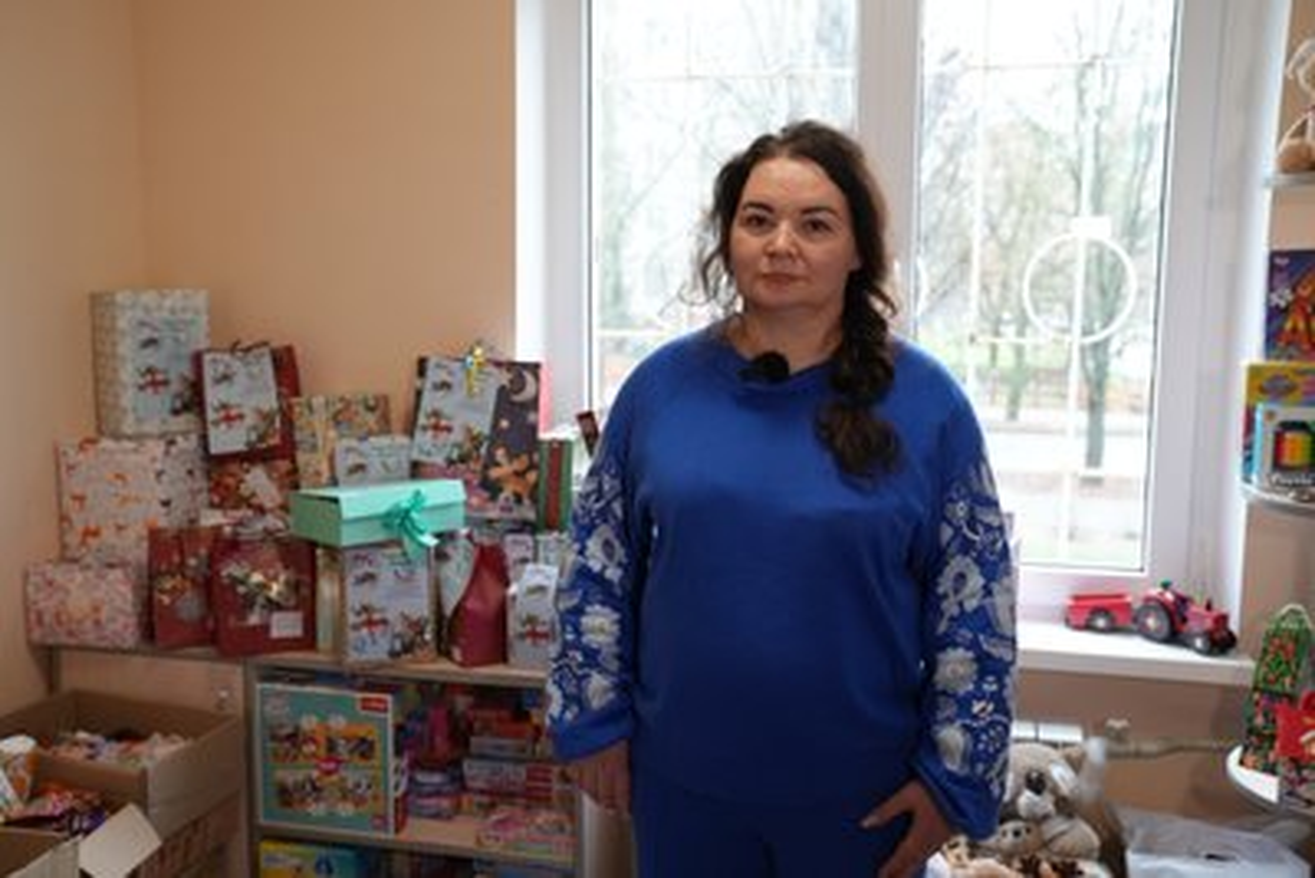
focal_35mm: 35
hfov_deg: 54.4
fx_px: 1279
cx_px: 658
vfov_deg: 37.9
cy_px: 439
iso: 2500
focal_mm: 35
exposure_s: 1/160
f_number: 4
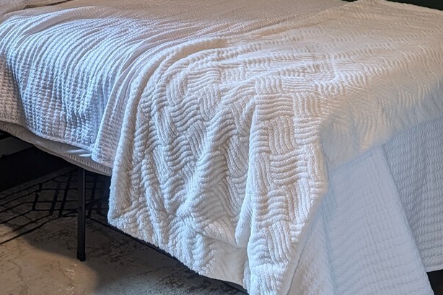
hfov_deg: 30.8
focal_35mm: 65
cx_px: 166
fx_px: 800
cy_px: -137
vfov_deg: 18.7
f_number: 1.68
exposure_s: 1/115
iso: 15
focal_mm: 6.9
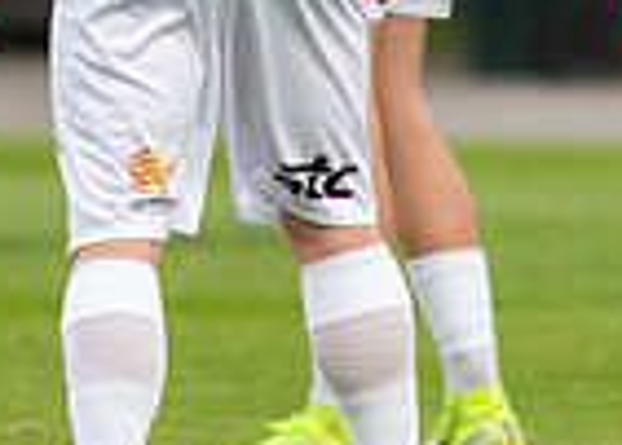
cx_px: -136
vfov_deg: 0.4
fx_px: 57273
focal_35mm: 3239
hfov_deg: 0.6
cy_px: -4
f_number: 3.2
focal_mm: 300
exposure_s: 1/1600
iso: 500
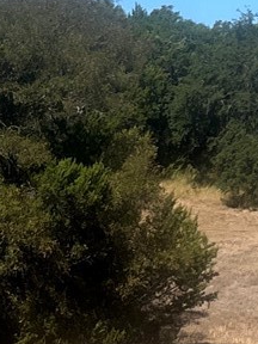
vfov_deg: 10.6
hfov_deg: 7.4
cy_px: -10
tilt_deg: +4.7
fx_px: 1838
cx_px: 676
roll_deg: +1.7
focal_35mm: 185
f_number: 1.6
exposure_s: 1/4651
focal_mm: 5.1
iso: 50
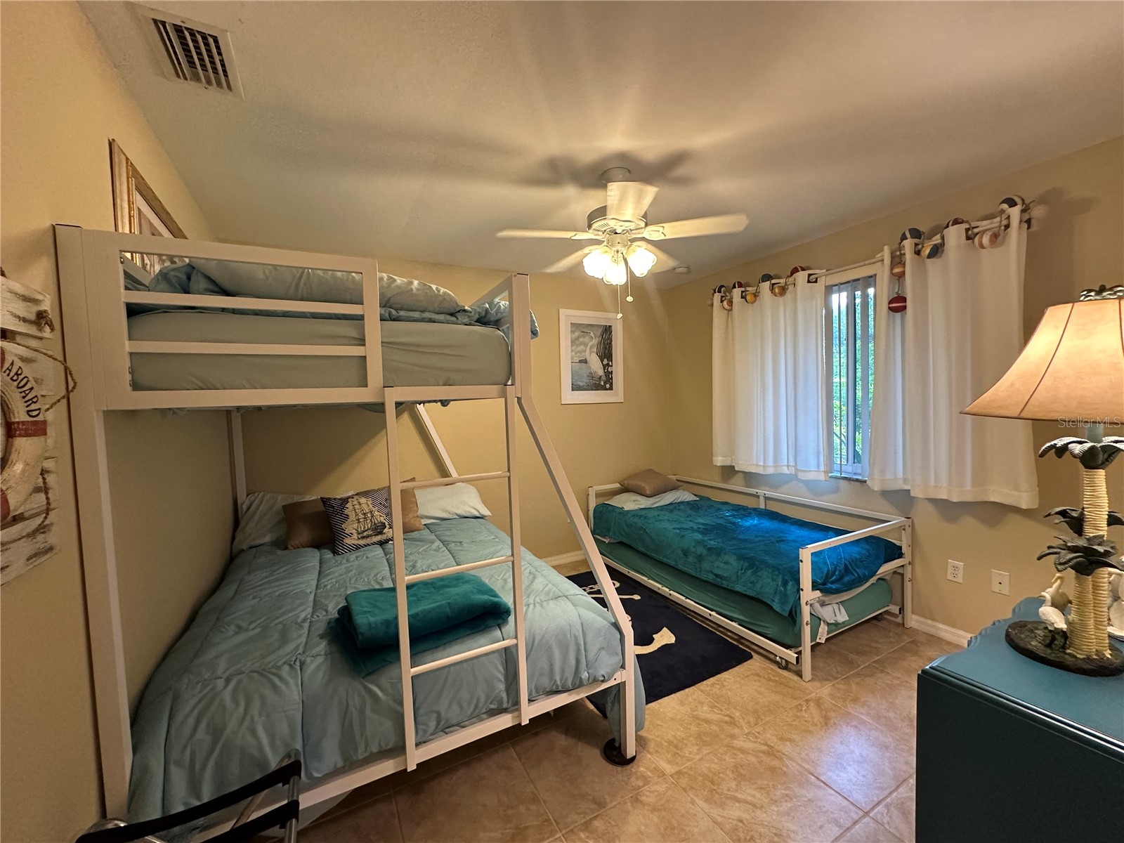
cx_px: 562
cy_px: 422
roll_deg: +1.3
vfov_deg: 85.7
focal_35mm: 14
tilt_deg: -2.9
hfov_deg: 102.1
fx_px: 455
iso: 320
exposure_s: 1/120
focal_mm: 2.22
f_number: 2.2
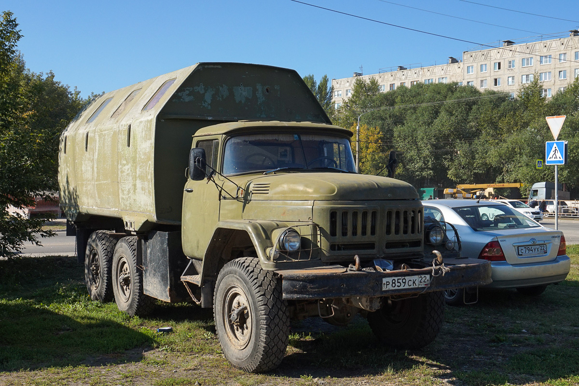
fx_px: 603
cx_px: 290
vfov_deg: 35.5
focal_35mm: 38
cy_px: 193
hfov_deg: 51.3
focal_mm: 25
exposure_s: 1/400
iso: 200
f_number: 10
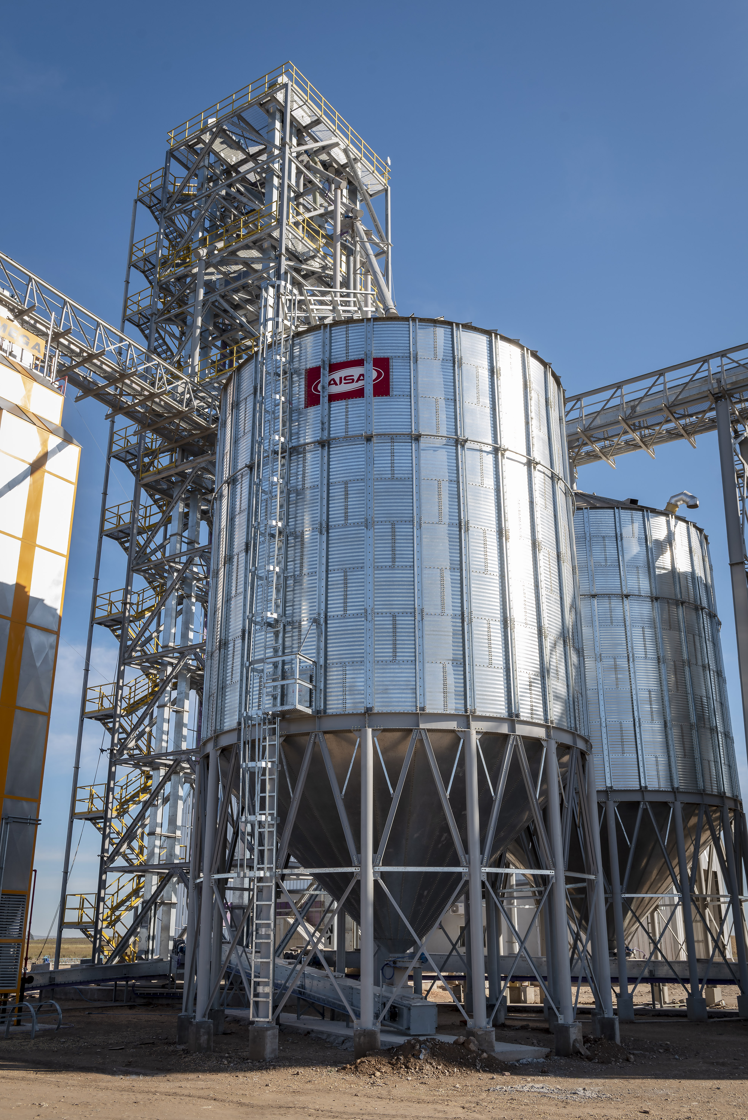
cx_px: 374
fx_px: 996
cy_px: 560
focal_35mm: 32
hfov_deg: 41.1
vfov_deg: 58.7
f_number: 7.1
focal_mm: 32
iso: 50
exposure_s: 1/160
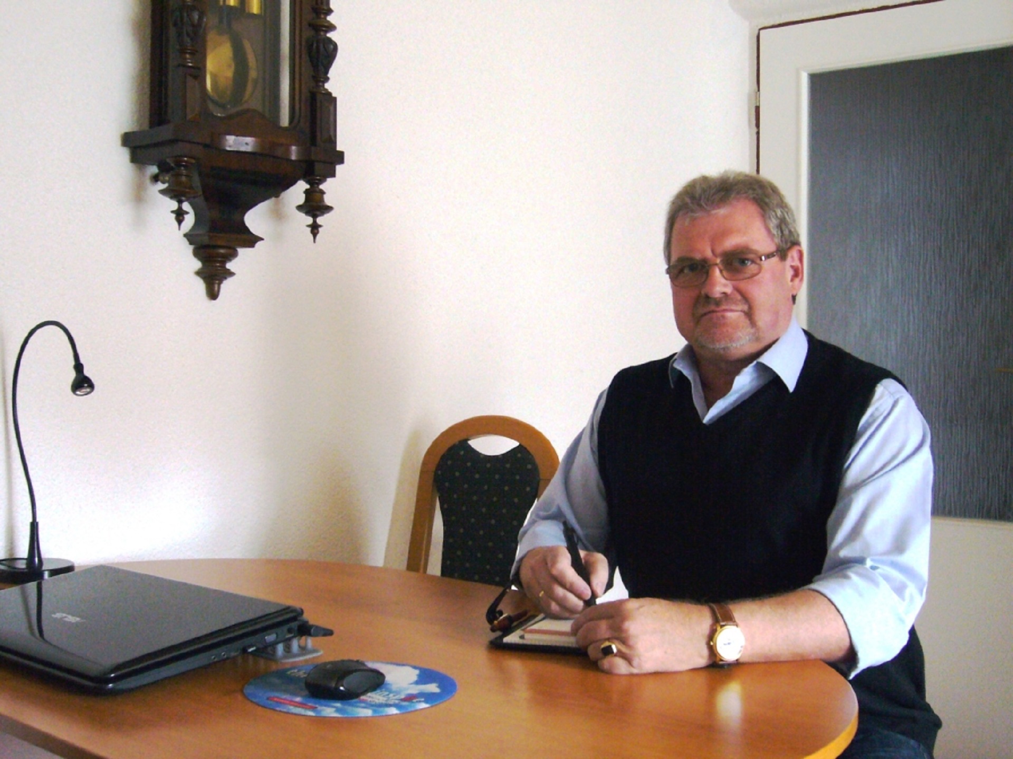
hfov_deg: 42.1
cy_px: 380
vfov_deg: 32.2
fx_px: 1317
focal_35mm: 45
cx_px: 506
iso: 200
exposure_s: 1/13
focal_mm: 7.5
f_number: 3.2
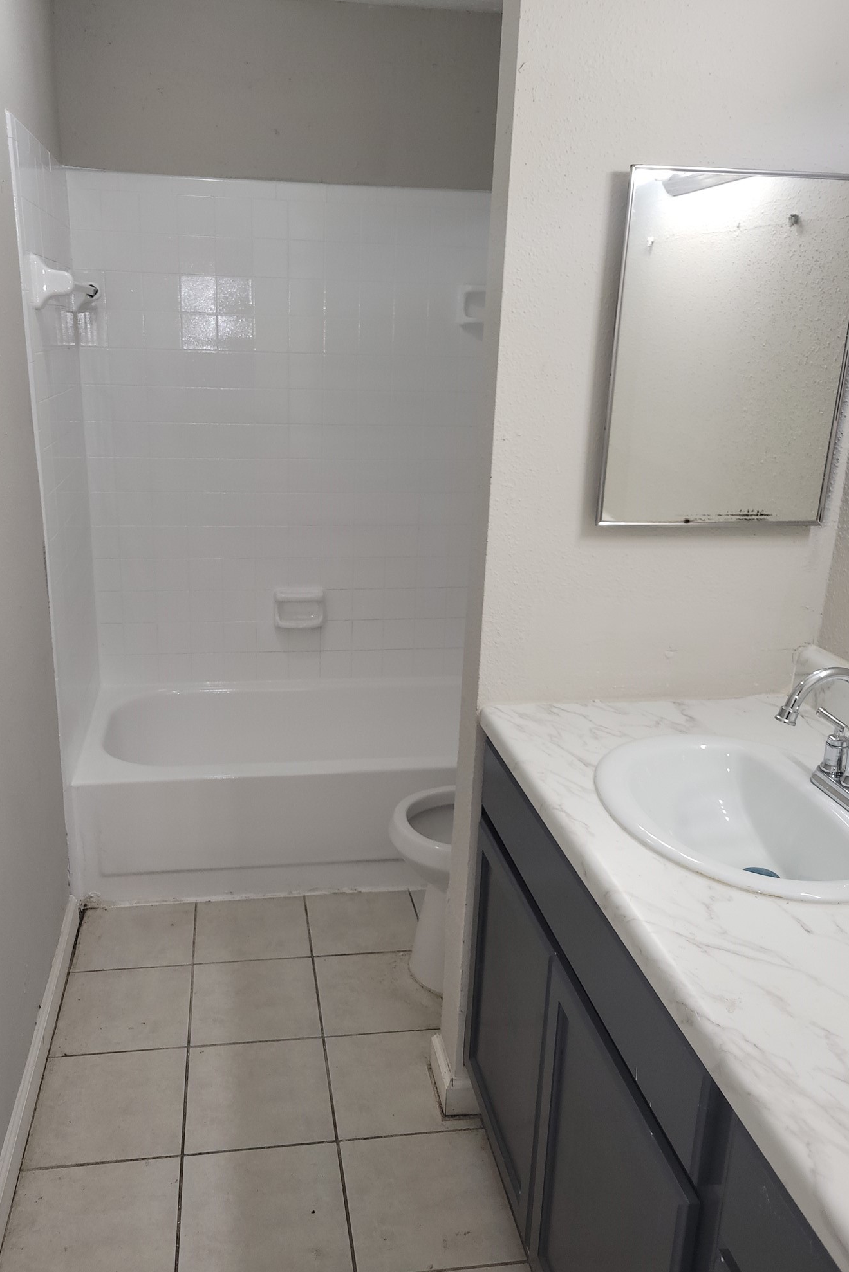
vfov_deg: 65.5
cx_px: 389
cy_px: 648
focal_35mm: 28
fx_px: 990
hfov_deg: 46.4
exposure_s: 1/50
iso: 40
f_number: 1.8
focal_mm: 5.4
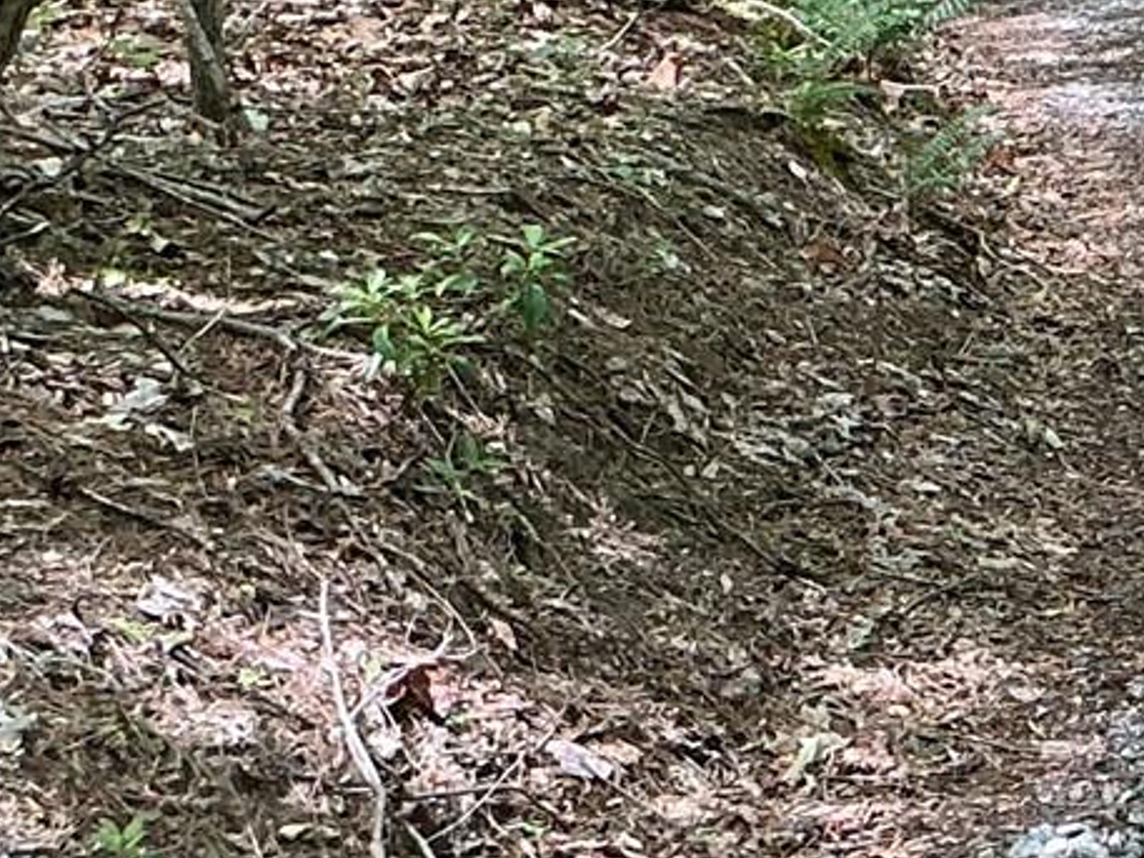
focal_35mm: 130
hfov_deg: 14.4
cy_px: -23
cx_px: 1565
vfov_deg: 11.3
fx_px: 4297
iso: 40
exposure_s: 1/60
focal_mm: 3
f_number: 1.8
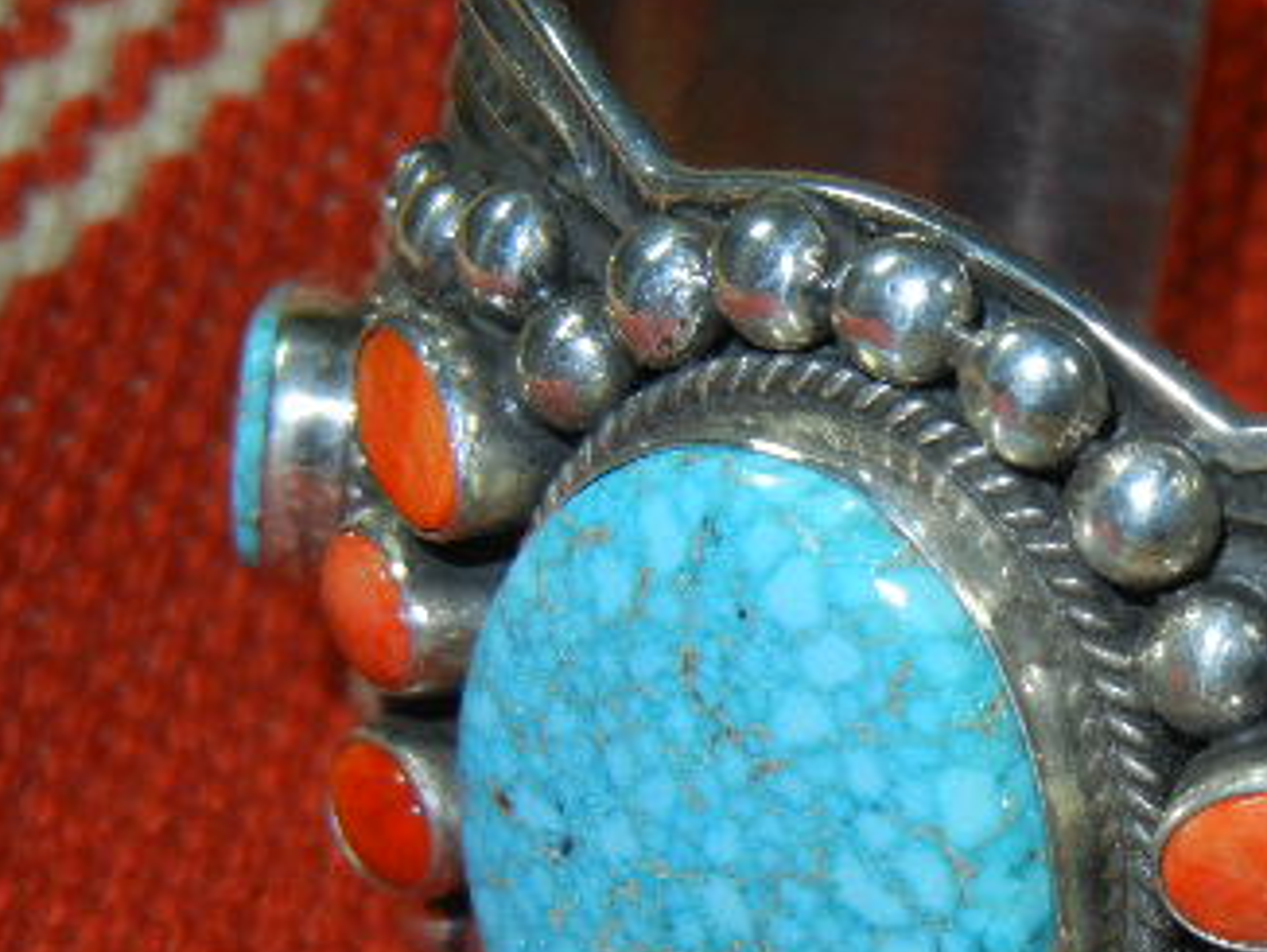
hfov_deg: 18.8
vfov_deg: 14.5
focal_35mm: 102
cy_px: 692
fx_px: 3736
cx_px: 1232
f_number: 7.8
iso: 200
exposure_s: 1/30
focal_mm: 9.3
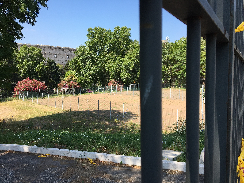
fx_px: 204
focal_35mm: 29
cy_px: 92
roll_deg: +1.8
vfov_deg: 48.2
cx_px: 122
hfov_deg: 61.7
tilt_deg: -4.5
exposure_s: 1/962
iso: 25
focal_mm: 4.15
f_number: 2.2
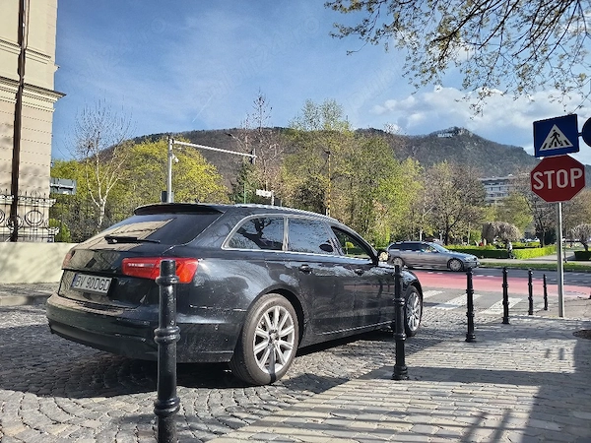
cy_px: 222
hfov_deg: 71.6
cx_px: 296
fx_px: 410
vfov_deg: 56.8
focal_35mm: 24
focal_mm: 5.27
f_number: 1.7
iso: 51
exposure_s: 1/400
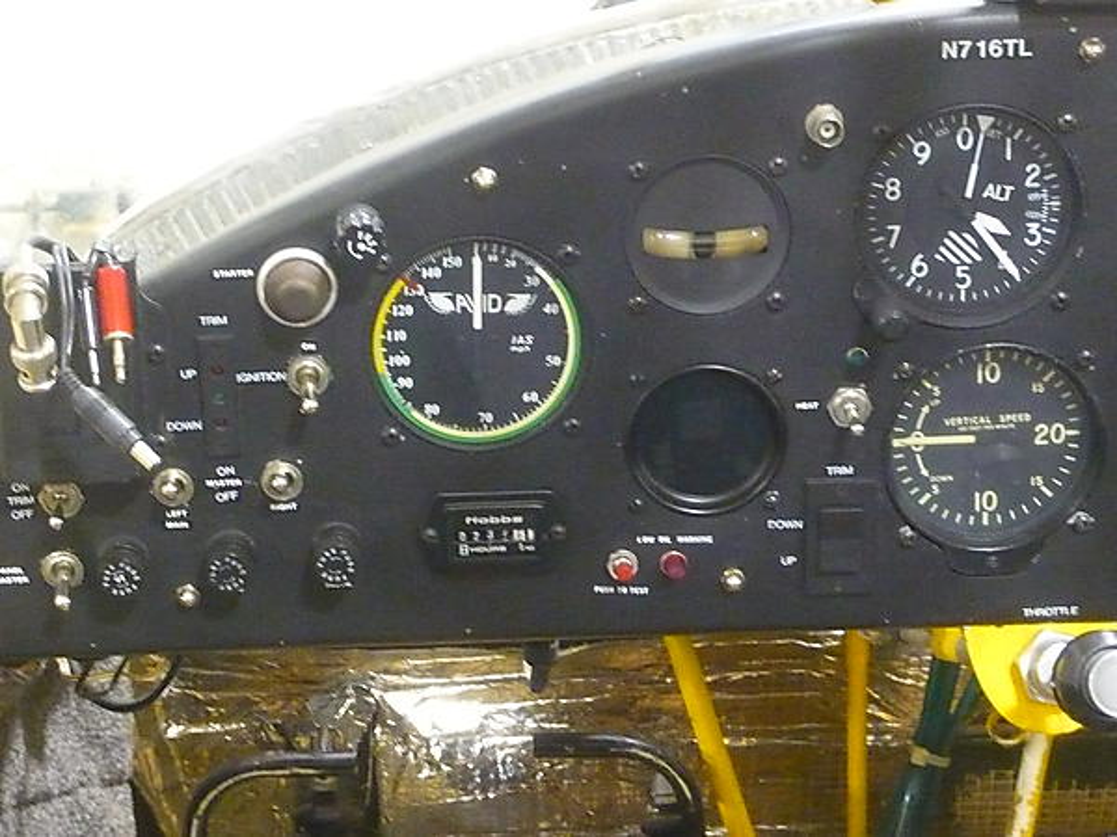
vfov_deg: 17.2
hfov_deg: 22.8
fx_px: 2775
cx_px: 558
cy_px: 418
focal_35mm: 86
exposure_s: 1/10
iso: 800
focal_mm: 11.1
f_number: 4.5
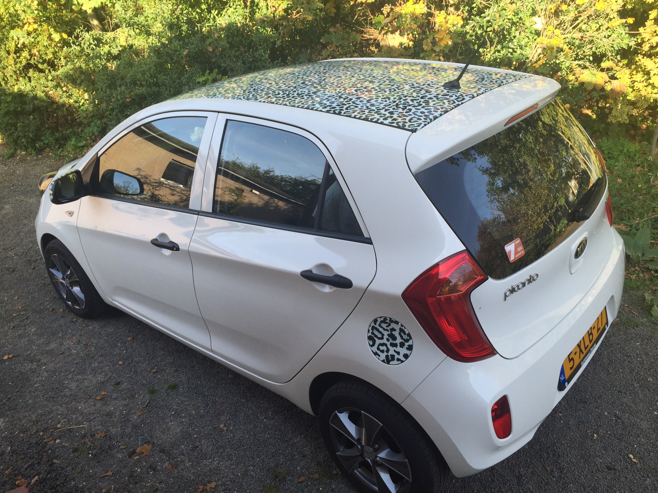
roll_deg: +6.3
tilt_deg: -28.8
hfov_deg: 61.7
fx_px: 551
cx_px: 329
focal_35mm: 29
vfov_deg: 48.2
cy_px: 246
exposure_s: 1/338
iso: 32
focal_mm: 4.15
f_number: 2.2
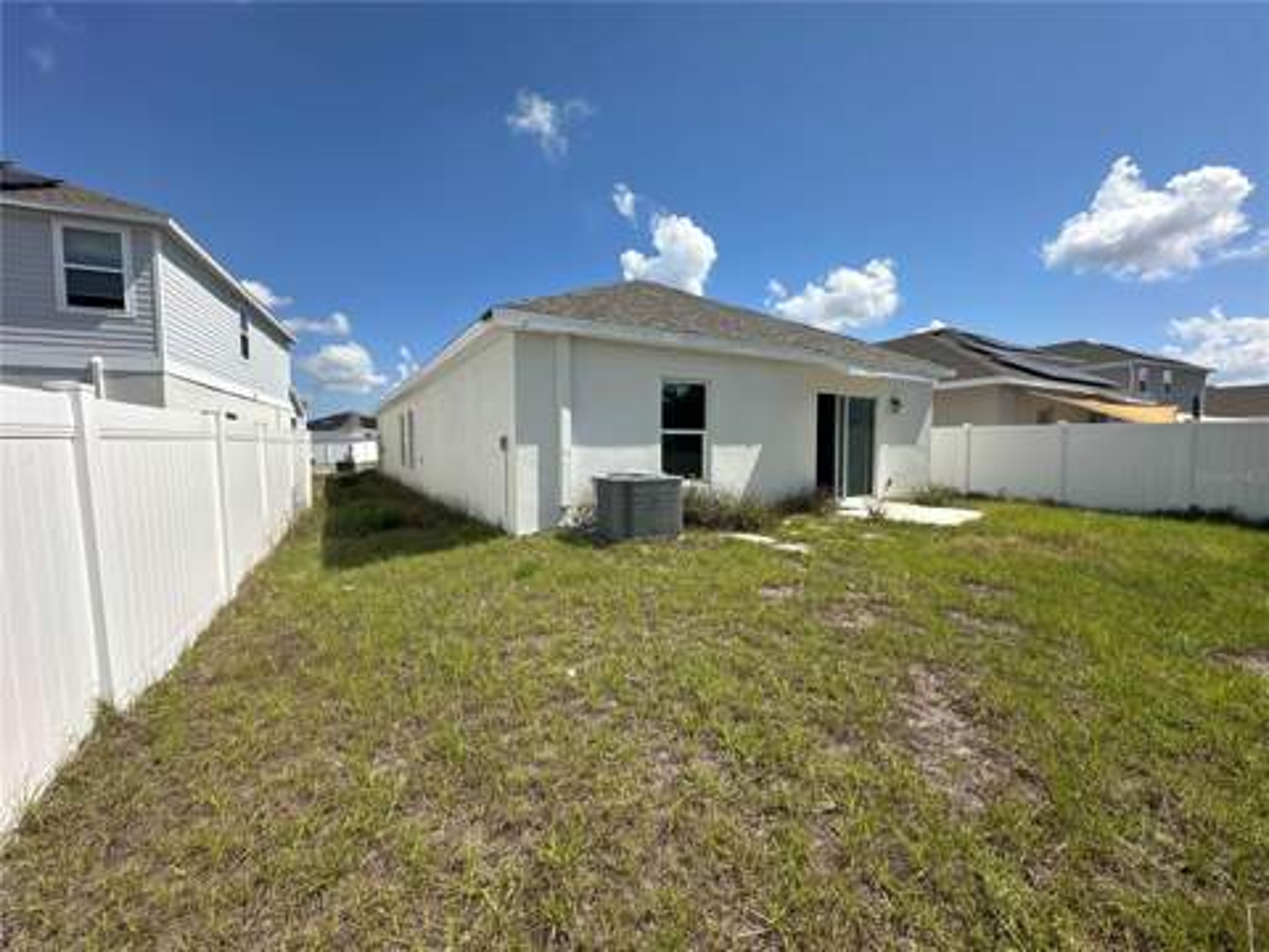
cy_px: 476
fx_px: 513
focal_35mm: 14
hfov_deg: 102.1
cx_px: 634
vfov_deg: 85.7
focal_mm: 2.22
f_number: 2.2
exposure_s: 1/2681
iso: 50
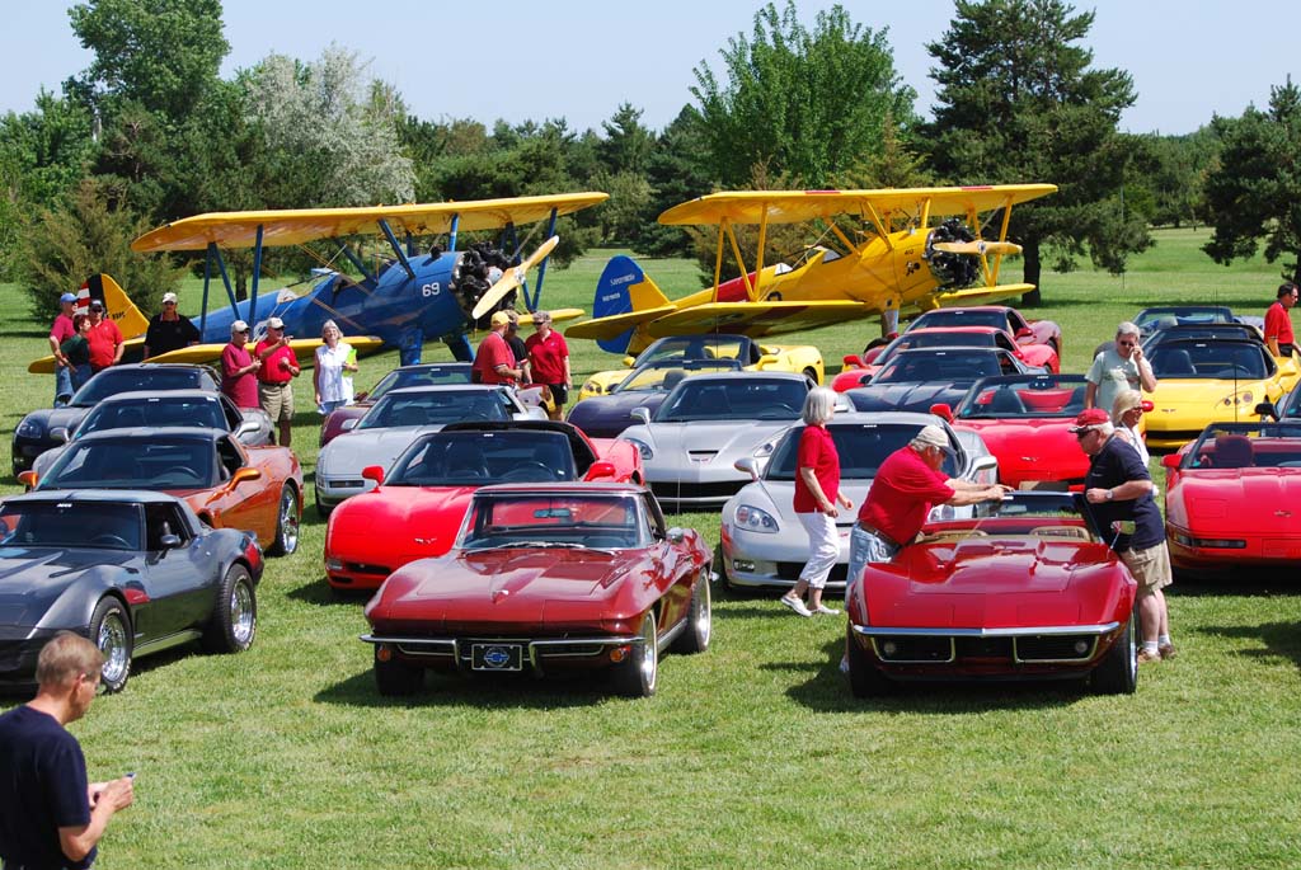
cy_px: 435
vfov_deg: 13.1
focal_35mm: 105
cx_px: 650
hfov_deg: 19.4
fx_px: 3798
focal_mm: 70
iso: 125
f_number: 5.6
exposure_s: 1/500
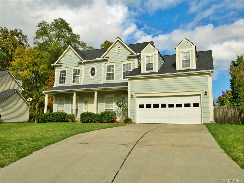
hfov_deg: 60.0
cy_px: 92
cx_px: 122
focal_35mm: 30
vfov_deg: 46.8
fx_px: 211
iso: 200
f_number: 14
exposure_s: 1/180
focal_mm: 15
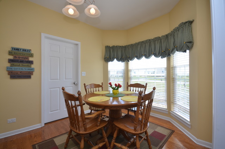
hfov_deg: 100.5
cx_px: 112
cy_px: 74
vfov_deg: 77.1
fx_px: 94
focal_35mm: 15
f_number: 5.6
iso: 200
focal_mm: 10
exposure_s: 1/125
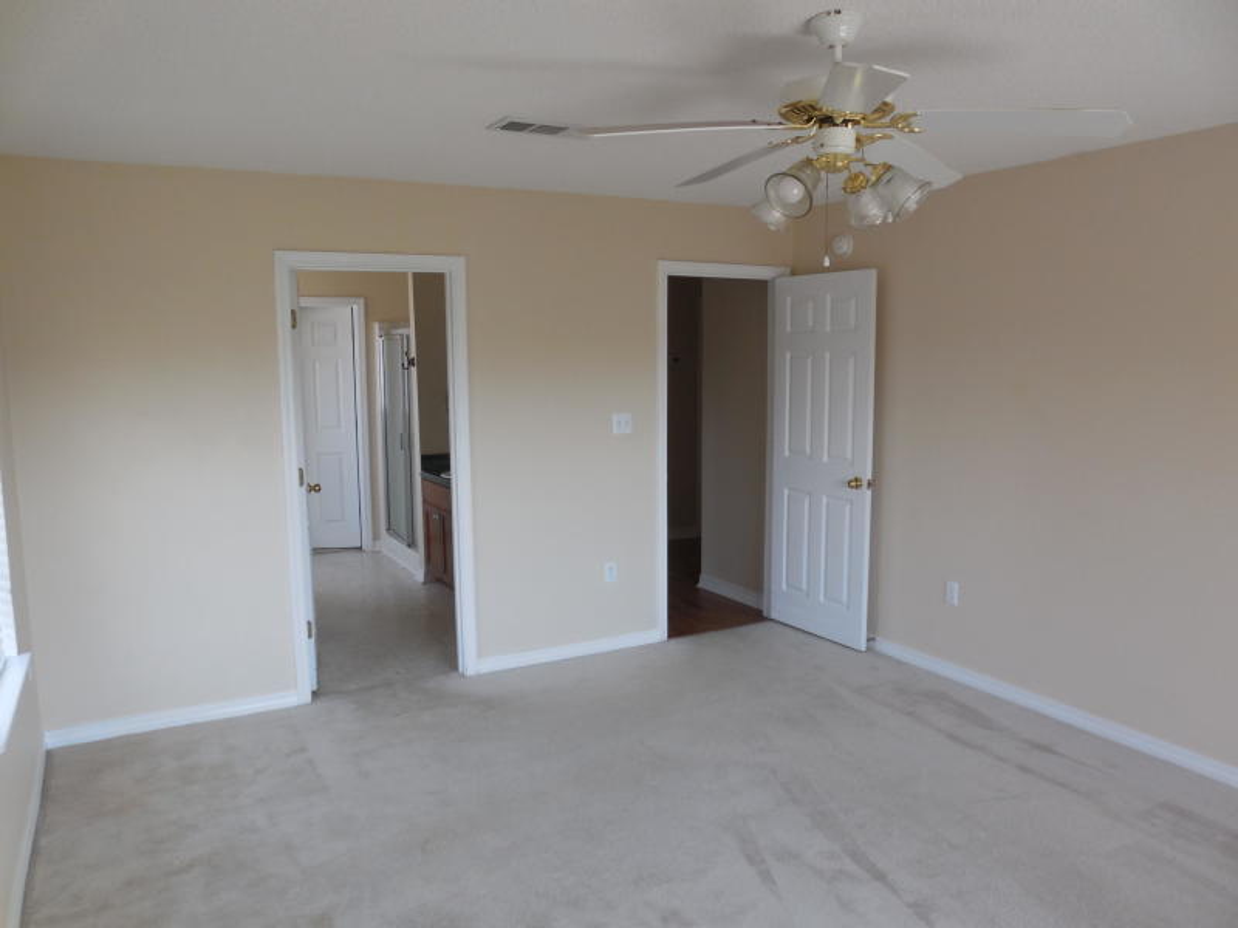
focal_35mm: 26
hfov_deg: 67.3
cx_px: 619
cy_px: 464
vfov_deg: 53.1
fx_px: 930
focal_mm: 4.6
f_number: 3.5
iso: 125
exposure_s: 1/30
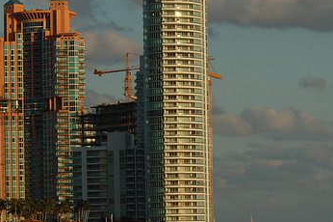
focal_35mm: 231
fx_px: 2135
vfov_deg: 5.9
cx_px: 269
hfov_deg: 8.9
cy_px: 158
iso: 160
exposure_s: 1/320
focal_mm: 92
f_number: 9
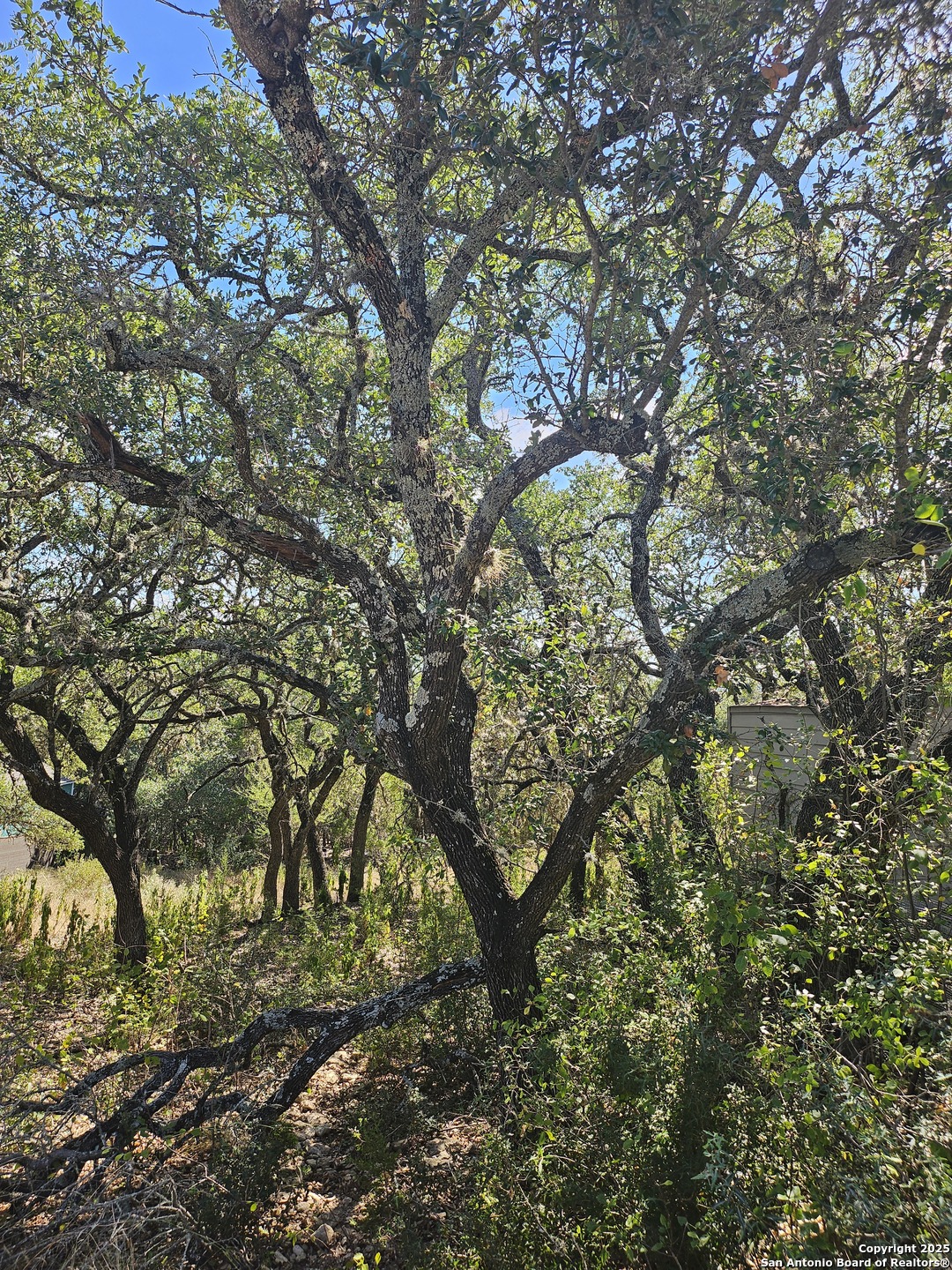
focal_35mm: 24
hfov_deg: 56.8
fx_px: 880
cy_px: 635
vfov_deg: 71.6
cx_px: 476
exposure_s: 1/927
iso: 50
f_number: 1.8
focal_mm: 5
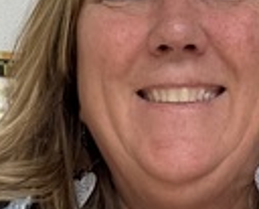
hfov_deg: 10.3
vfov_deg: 7.5
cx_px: 180
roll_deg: +1.2
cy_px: 570
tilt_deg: -4.8
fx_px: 1437
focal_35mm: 187
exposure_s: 1/1361
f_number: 1.78
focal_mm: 6.76
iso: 80
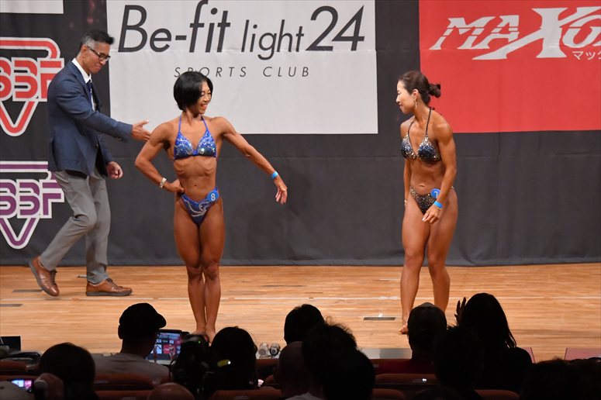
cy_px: 200
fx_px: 3621
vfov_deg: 6.3
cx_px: 300
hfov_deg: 9.5
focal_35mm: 217
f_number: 5.6
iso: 8000
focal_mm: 145
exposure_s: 1/400
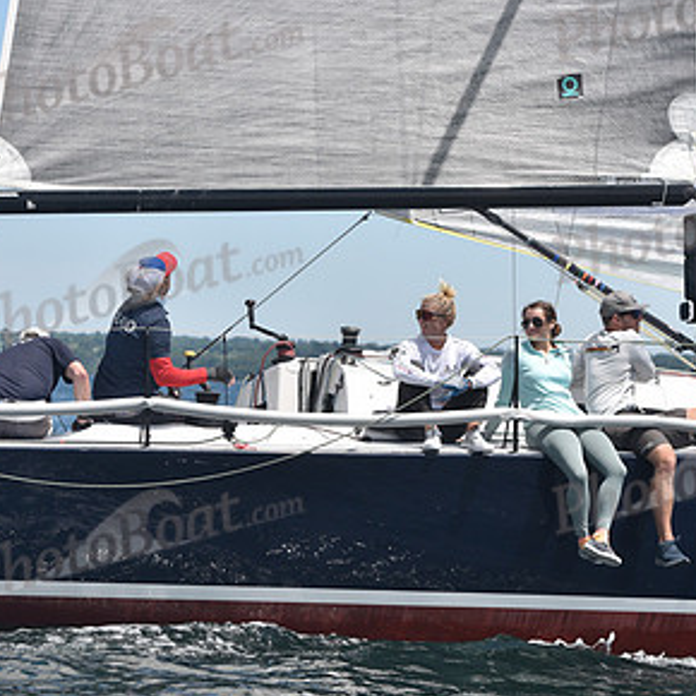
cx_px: 430
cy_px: 380
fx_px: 3867
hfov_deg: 10.3
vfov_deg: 10.3
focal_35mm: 170
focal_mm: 100
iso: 320
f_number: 6.3
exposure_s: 1/1000
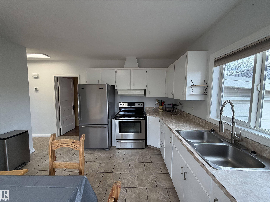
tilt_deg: -3.9
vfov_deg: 85.7
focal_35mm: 14
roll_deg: -0.7
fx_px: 109
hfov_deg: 102.1
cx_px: 135
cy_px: 101
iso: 80
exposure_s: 1/120
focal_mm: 2.22
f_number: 2.2
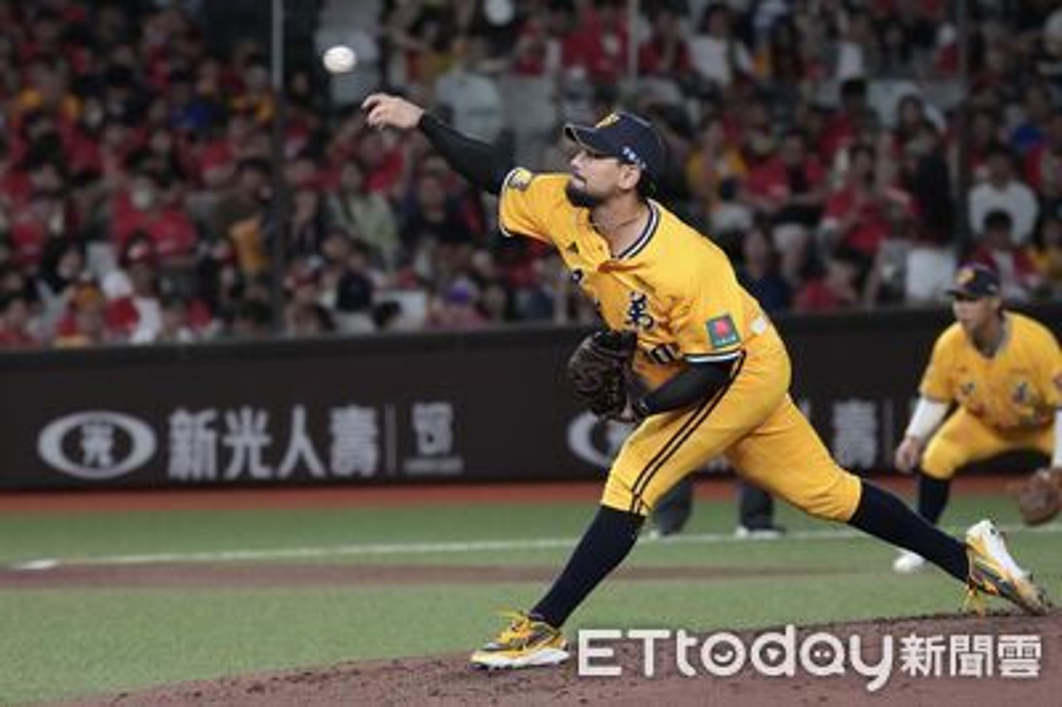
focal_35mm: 397
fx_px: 11702
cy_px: 354
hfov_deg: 5.2
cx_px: 531
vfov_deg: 3.5
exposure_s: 1/1600
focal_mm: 265
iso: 6400
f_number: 4.5
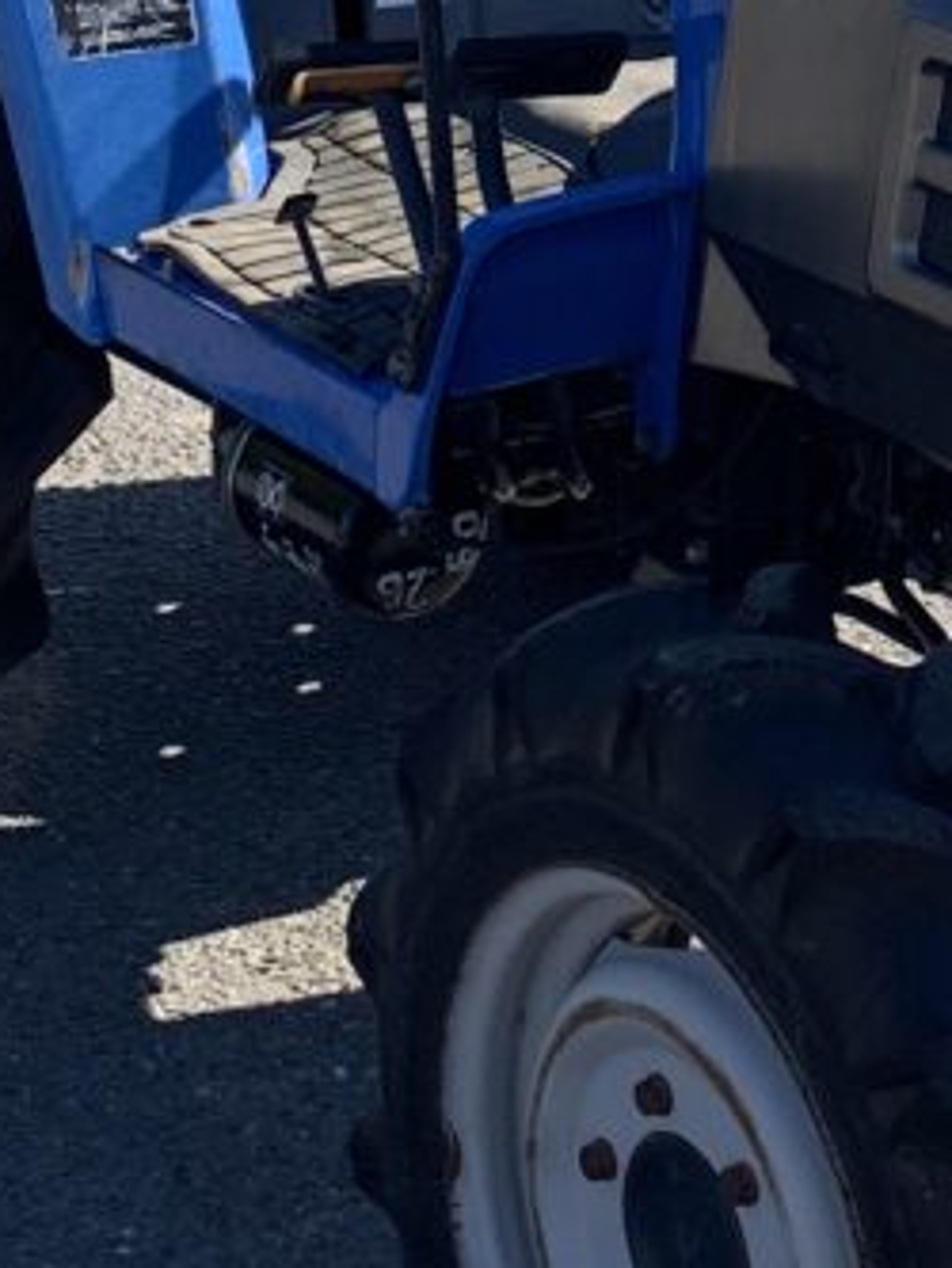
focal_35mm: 125
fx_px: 4581
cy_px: -164
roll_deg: +1.3
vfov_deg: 15.3
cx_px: 922
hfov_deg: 11.8
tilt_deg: -8.5
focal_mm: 4.25
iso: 25
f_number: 1.8
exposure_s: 1/1845
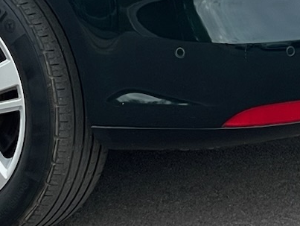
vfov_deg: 5.6
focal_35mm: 264
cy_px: -176
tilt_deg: -6.0
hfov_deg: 7.4
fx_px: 2290
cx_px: -108
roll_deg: +0.3
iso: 32
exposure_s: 1/335
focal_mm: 6
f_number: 2
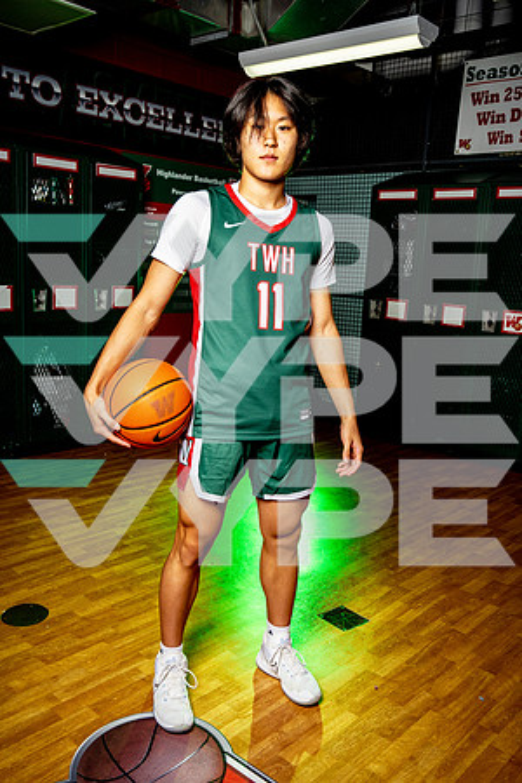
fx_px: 718
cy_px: 392
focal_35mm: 33
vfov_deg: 57.2
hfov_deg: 40.0
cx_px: 261
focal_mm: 33
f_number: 8
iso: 200
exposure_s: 1/200
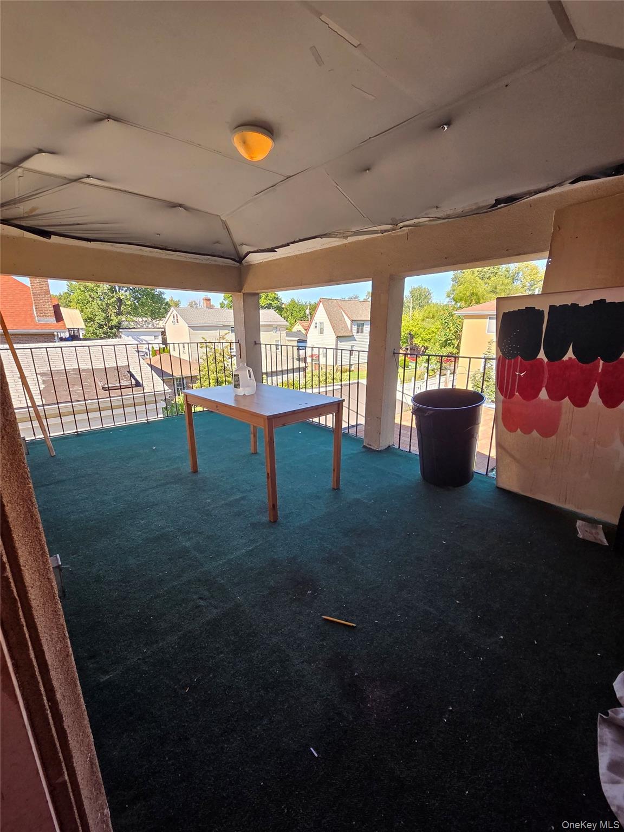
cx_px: 312
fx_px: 312
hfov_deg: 89.9
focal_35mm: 13
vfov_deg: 106.2
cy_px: 416
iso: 50
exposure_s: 1/198
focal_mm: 2.2
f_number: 2.2
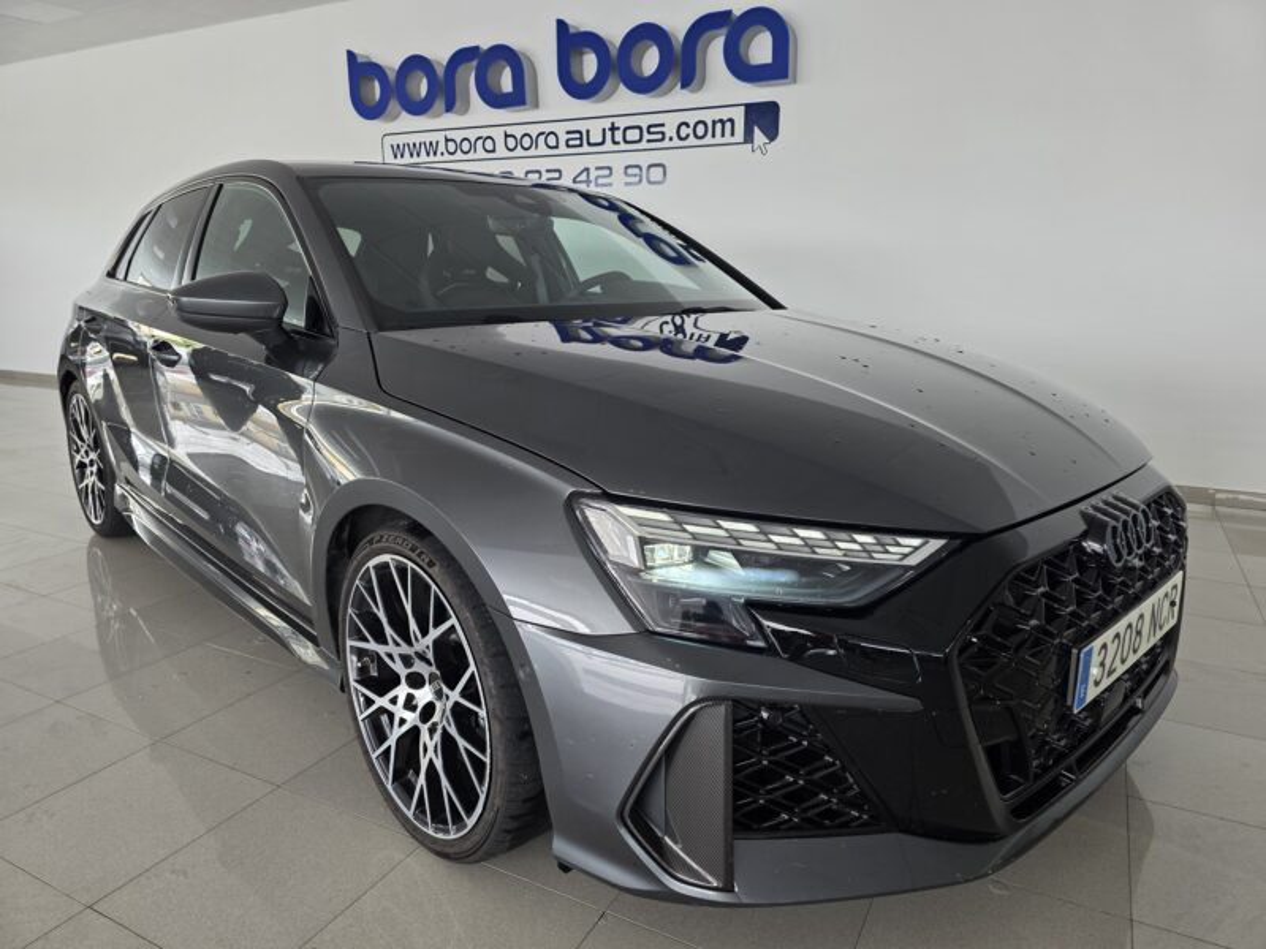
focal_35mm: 23
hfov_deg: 73.9
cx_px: 633
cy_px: 474
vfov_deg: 58.9
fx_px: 841
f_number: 1.7
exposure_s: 1/54.3
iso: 50
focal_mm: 6.3
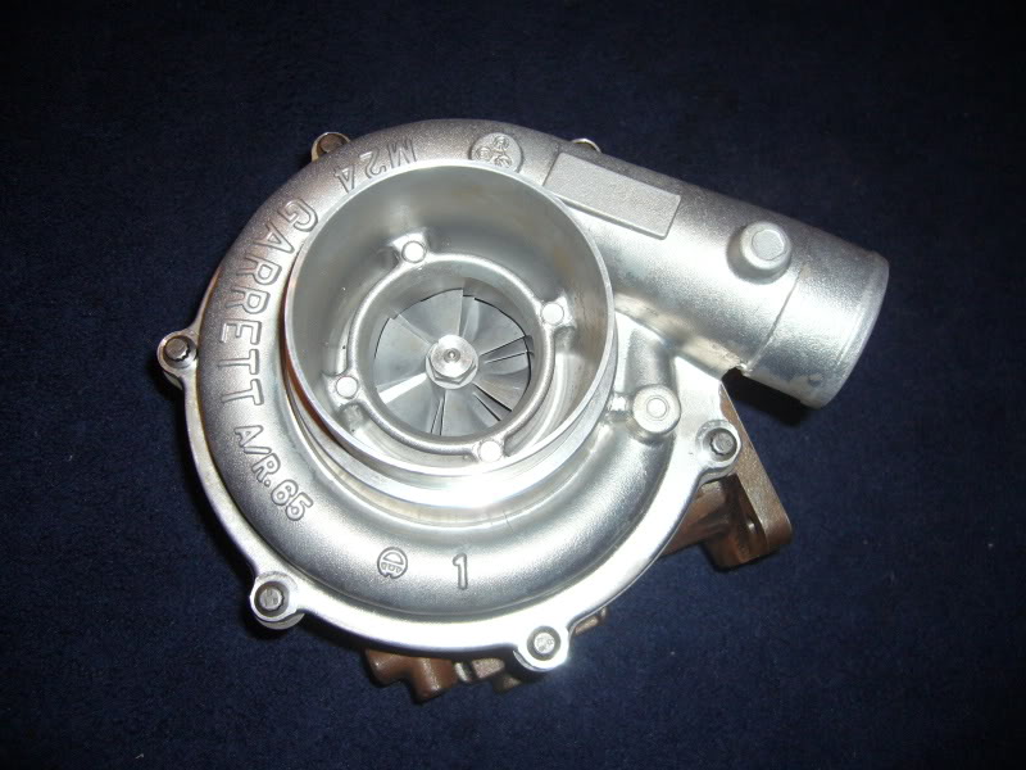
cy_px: 385
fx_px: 1037
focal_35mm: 35
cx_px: 513
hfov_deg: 52.6
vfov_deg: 40.7
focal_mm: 5.8
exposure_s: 1/30
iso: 100
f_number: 2.8
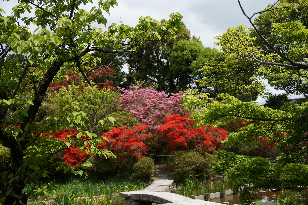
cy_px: 102
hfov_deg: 45.0
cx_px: 154
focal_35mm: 44
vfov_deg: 30.8
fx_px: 372
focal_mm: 29
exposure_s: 1/800
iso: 100
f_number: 4.5
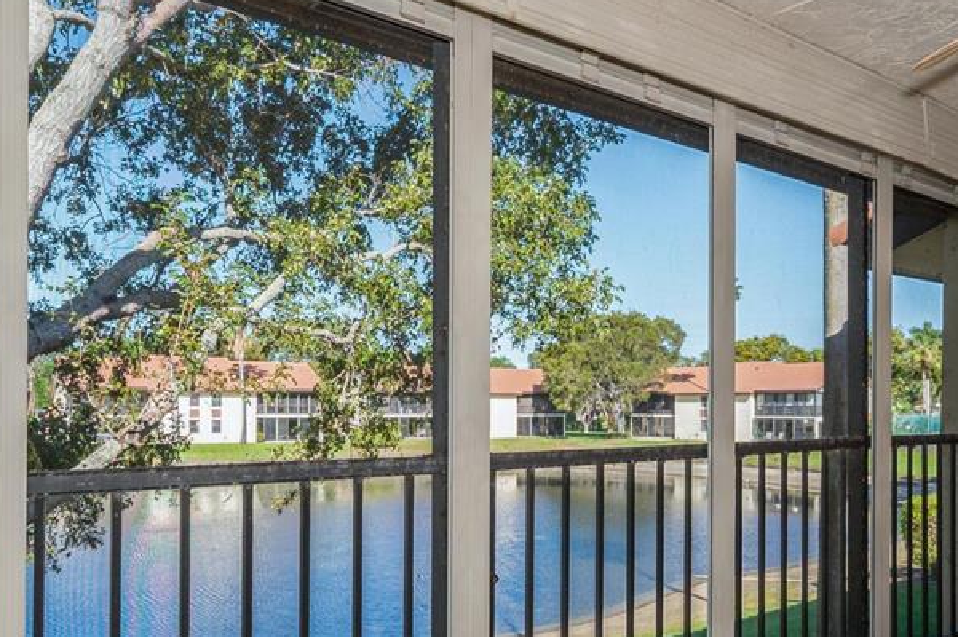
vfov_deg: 40.8
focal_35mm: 32
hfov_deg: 58.7
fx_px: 851
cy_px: 394
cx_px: 514
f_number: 8
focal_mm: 12
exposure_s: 1/100
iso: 160
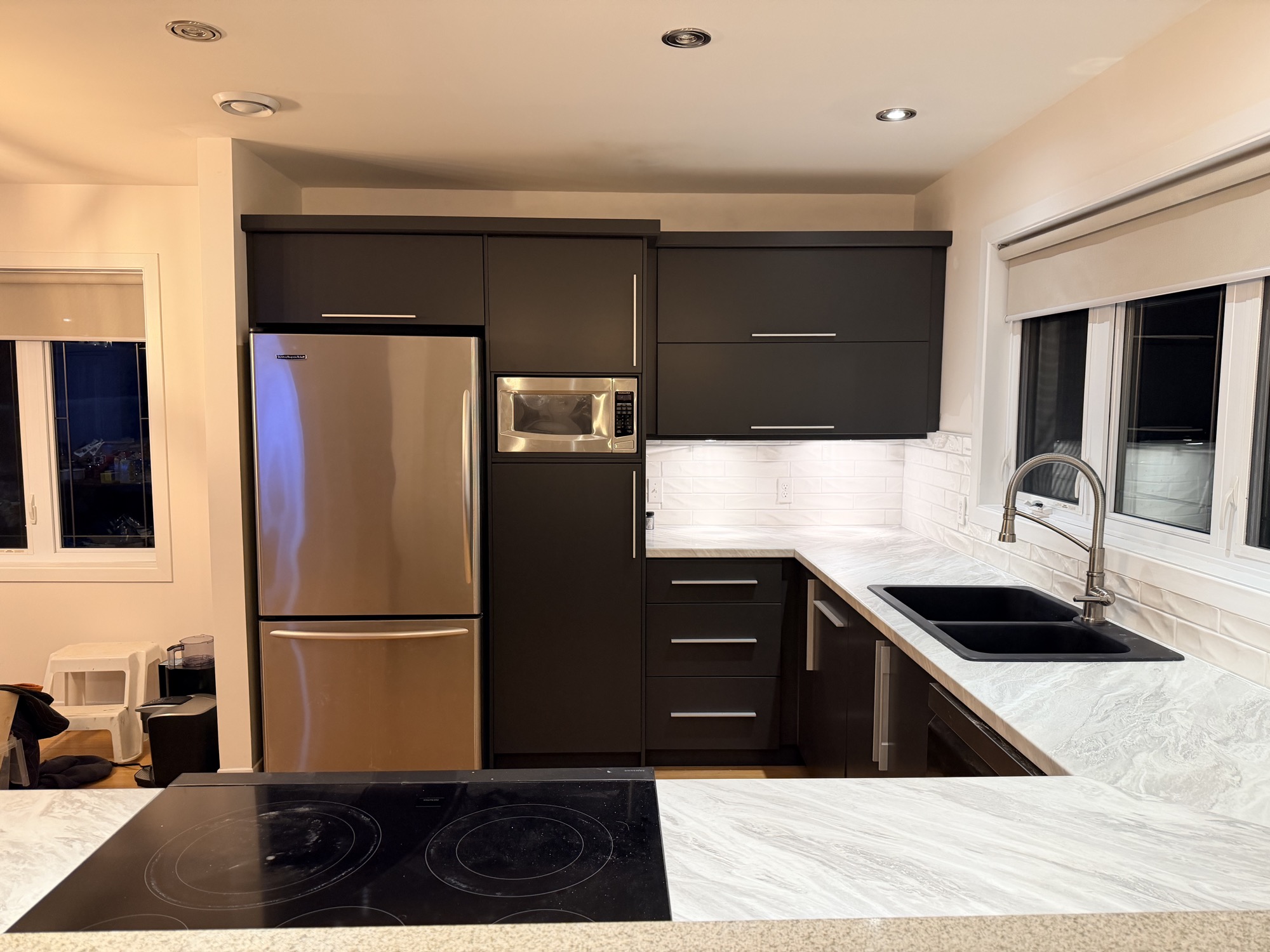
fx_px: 881
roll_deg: -0.2
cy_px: 476
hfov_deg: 71.6
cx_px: 635
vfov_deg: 56.8
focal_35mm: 24
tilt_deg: -5.4
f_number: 1.78
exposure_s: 1/60
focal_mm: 6.76
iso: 200
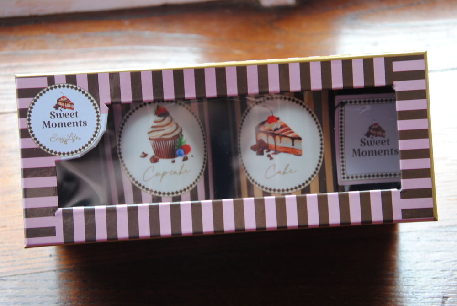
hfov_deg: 28.0
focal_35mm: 72
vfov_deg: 19.0
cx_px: 228
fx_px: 915
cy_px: 153
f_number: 4.8
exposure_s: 1/30
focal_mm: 48
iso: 400
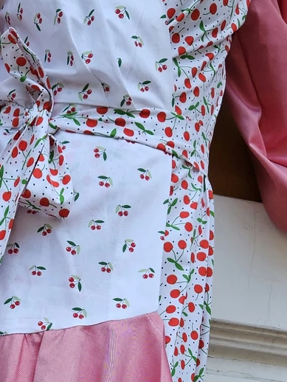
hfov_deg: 15.6
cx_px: 35
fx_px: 1038
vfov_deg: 19.4
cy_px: 479
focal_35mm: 94
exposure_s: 1/100
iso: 100
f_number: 1.8
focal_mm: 5.4
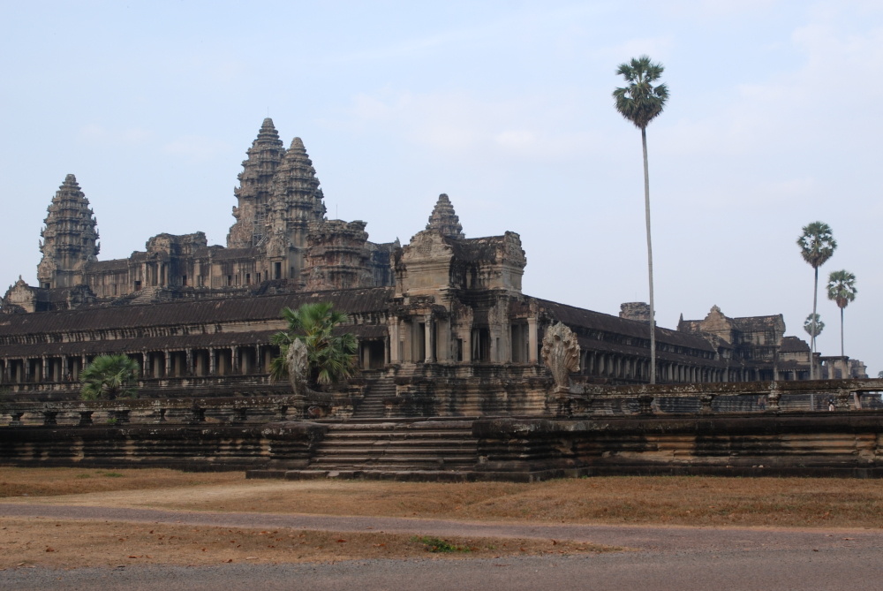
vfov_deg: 35.6
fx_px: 921
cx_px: 442
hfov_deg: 51.2
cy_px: 296
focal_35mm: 38
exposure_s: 1/160
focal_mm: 25
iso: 200
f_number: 7.1
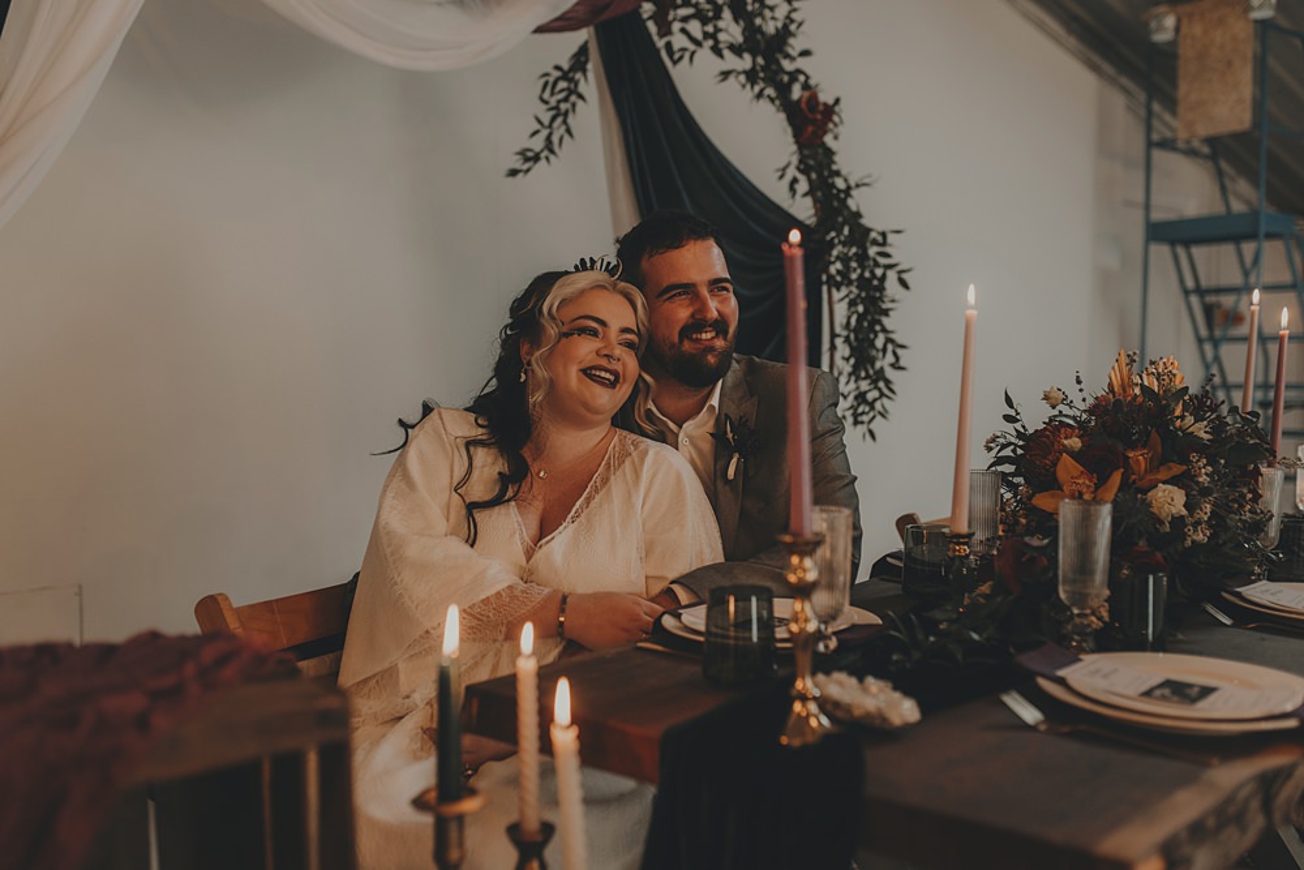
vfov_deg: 37.9
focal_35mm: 35
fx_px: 1268
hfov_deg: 54.4
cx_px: 652
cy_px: 435
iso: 500
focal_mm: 35
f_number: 2
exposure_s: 1/160
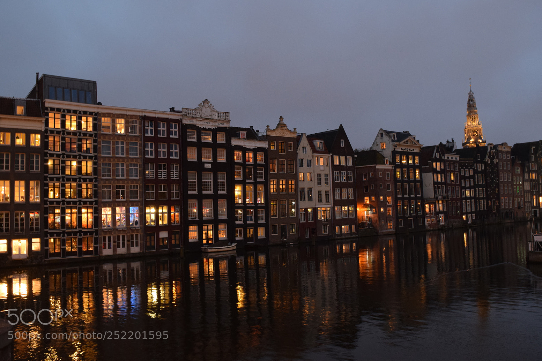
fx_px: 512
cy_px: 177
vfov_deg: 38.9
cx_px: 265
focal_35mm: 34
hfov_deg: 55.8
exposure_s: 1/4
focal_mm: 22
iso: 1600
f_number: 8
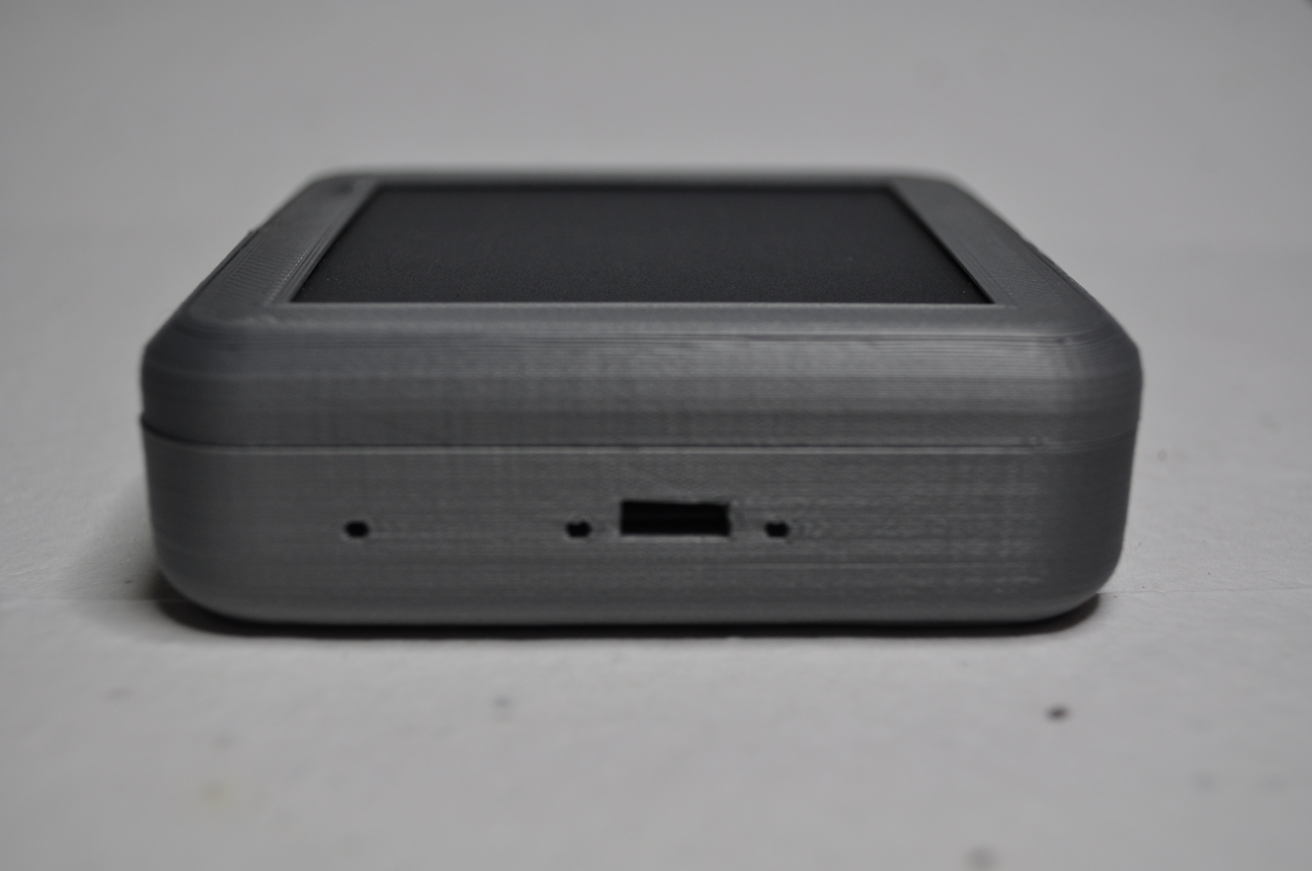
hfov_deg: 41.2
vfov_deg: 28.0
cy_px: 436
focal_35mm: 48
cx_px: 656
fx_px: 1747
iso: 400
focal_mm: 32
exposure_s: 1/100
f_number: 5
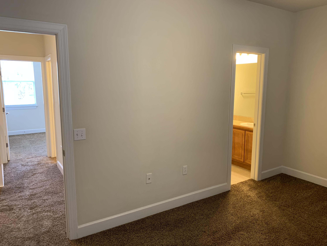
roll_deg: +0.0
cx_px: 164
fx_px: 246
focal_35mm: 26
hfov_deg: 67.3
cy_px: 123
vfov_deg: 53.1
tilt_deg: -7.7
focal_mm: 4.25
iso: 200
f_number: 1.8
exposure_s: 1/60
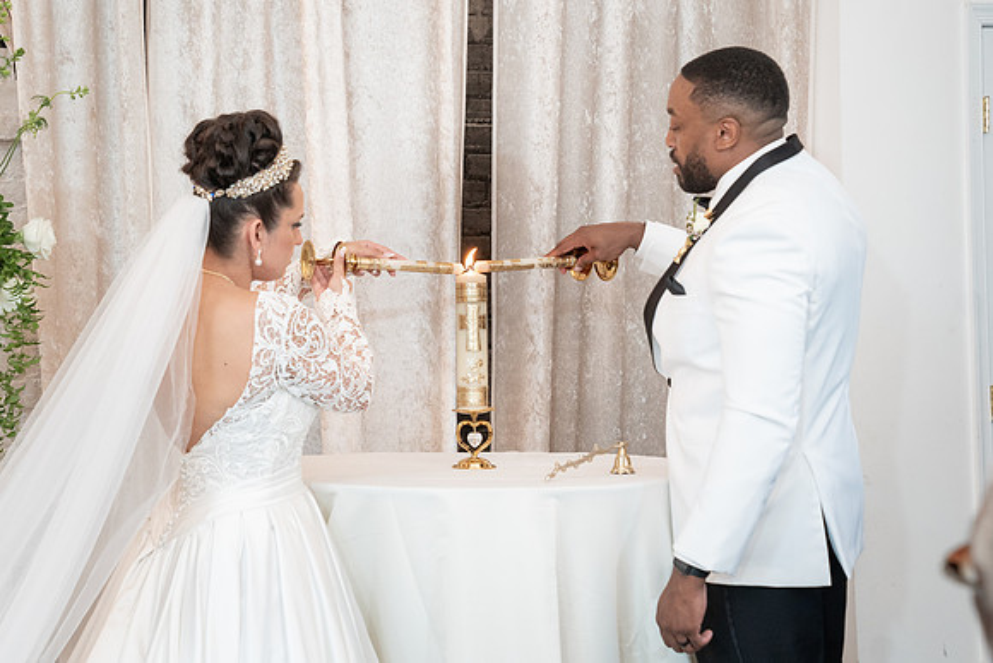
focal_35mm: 82
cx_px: 431
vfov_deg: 16.7
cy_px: 302
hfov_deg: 24.9
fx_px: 2251
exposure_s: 1/100
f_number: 4
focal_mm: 66
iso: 2000
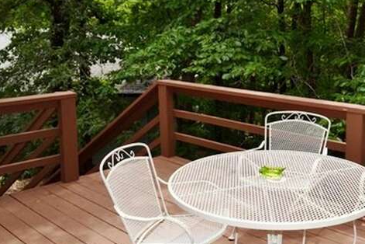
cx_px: 266
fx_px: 446
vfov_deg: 30.4
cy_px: 92
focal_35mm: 44
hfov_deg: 43.3
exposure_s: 1/160
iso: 100
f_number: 6.3
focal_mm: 18
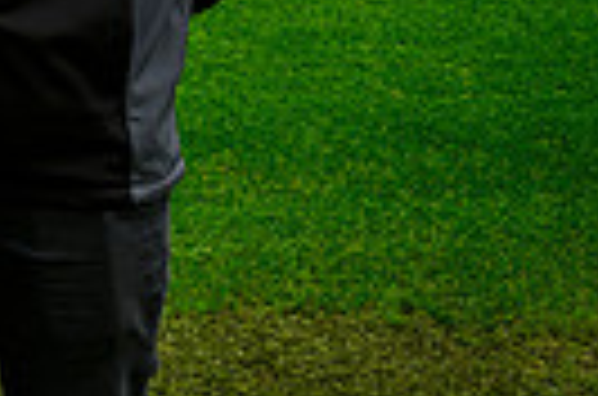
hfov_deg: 15.0
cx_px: -679
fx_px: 1740
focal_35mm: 105
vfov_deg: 11.7
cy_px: -389
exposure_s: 1/160
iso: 800
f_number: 5
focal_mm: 24
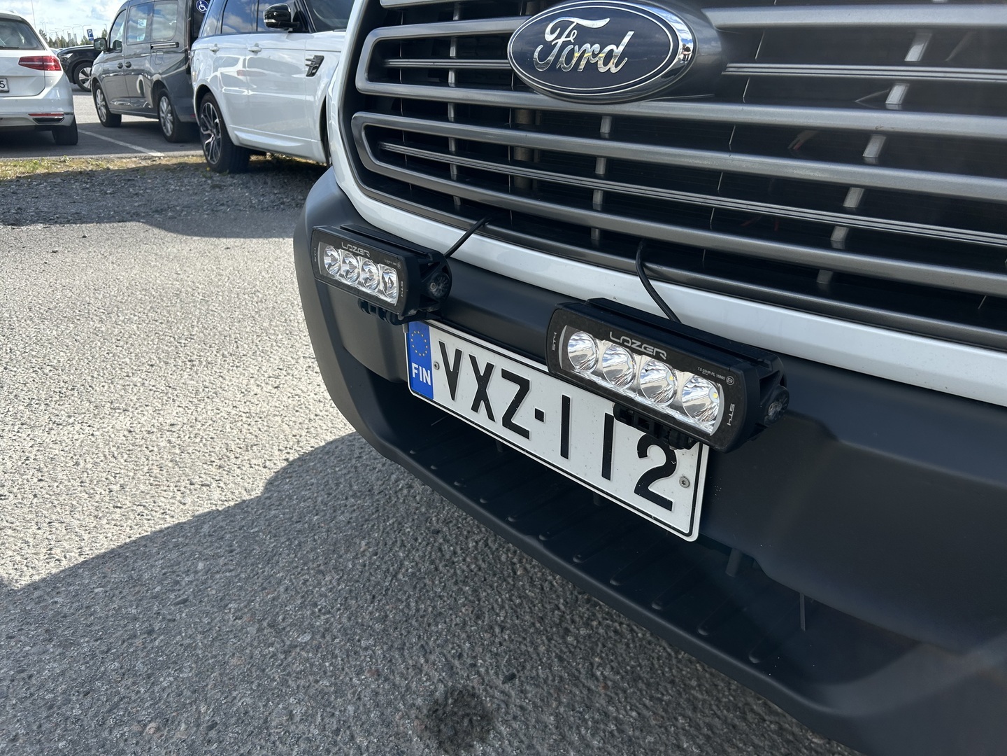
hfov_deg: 67.3
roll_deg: -1.1
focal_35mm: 26
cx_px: 504
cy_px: 378
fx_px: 756
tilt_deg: -20.5
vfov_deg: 53.1
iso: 50
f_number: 1.5
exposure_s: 1/2994
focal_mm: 5.7
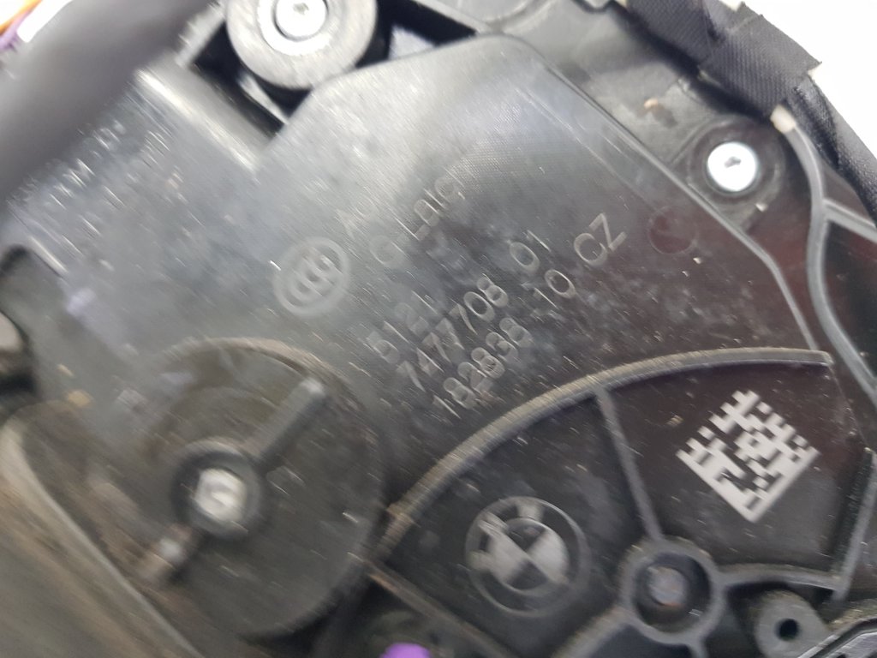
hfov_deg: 67.3
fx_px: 659
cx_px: 438
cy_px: 329
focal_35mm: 26
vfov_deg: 53.1
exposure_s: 1/33
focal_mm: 4.2
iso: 250
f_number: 1.7
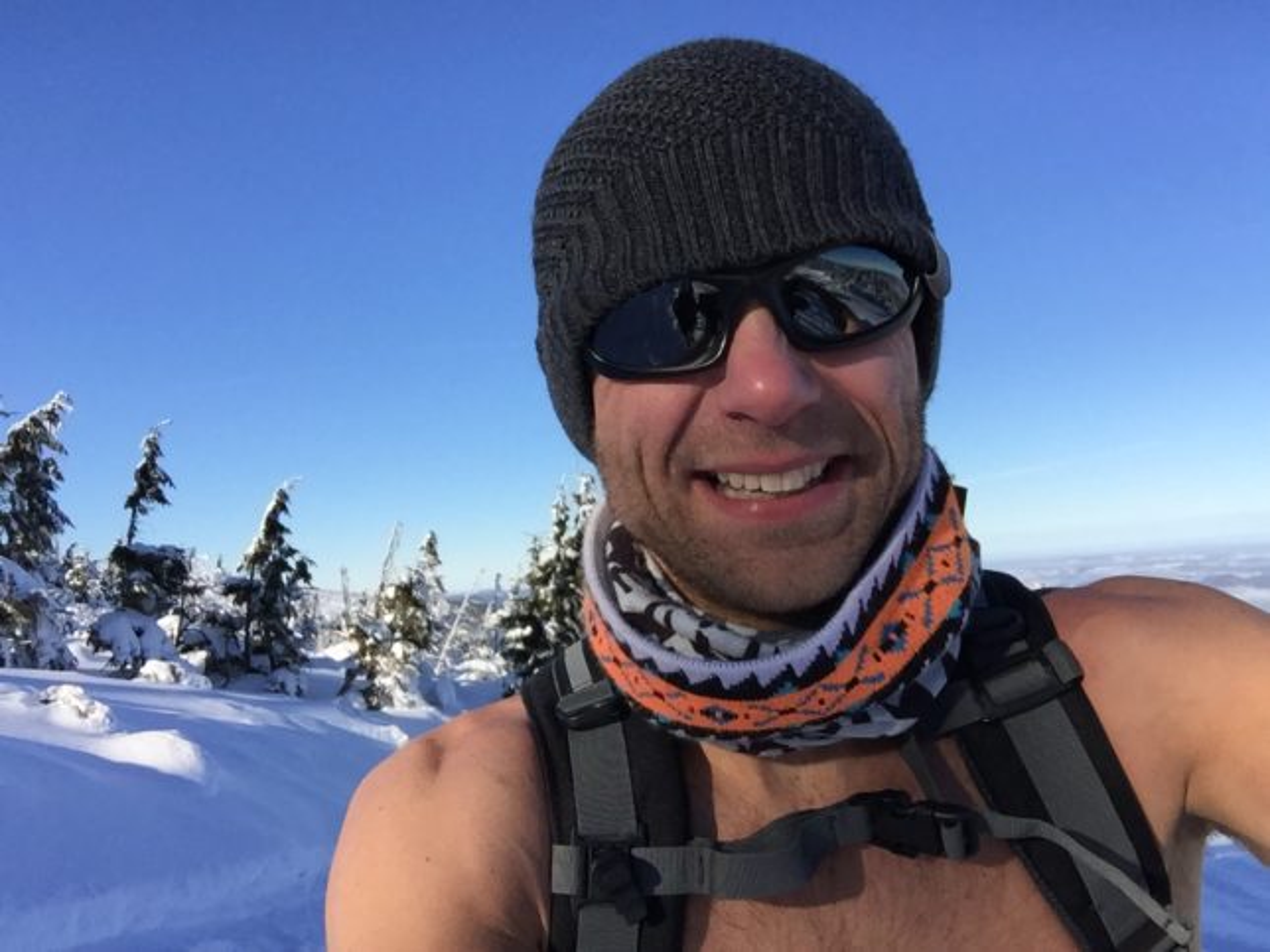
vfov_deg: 45.4
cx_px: 635
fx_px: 1137
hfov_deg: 58.4
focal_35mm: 31
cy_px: 476
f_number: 2.2
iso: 32
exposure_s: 1/1783
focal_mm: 2.65
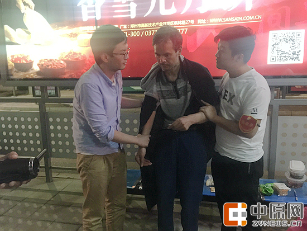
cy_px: 116
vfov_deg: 48.3
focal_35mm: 29
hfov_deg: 61.6
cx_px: 154
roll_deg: +0.0
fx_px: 257
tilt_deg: -10.4
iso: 160
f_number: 2.2
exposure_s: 1/8
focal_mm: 4.15
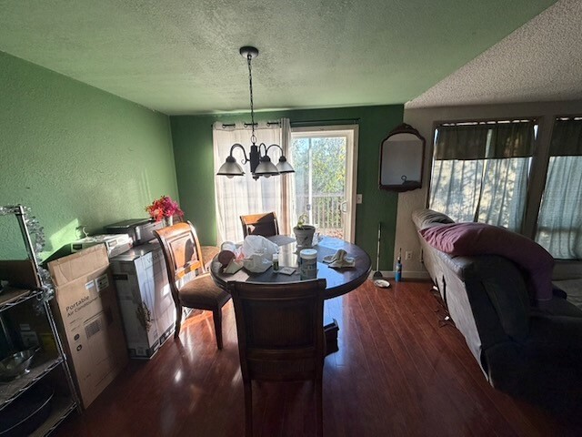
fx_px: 235
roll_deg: +2.1
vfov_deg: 85.7
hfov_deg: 102.1
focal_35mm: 14
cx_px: 291
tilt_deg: -10.8
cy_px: 218
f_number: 2.2
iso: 250
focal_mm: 2.22
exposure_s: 1/121
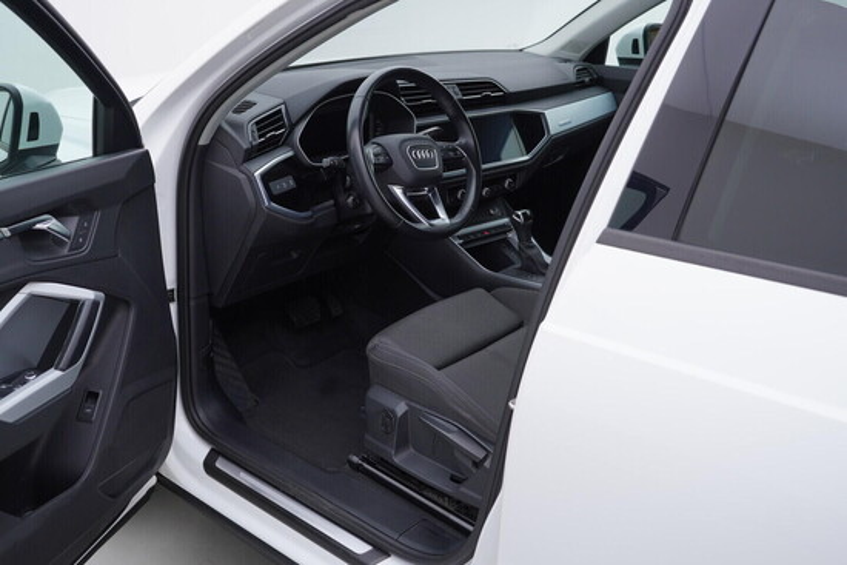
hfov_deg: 53.1
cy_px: 282
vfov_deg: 36.9
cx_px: 424
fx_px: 847
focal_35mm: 36
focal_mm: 24
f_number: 4
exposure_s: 1/60
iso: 125
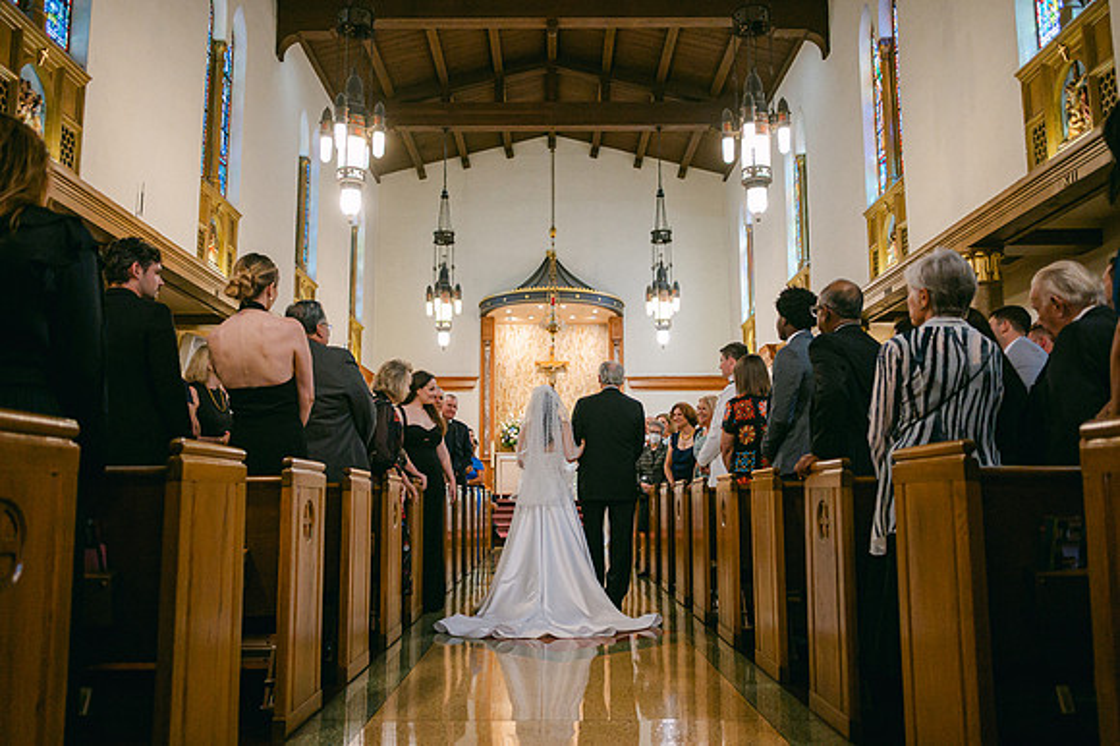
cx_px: 560
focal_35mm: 28
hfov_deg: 65.0
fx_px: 879
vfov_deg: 46.0
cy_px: 373
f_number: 2.8
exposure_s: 1/400
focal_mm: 28
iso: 3200
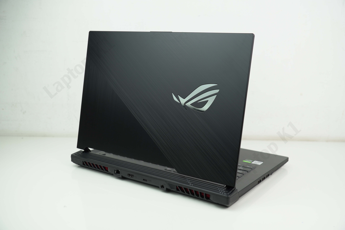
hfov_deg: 47.9
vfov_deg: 33.0
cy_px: 115
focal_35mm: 40
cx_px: 172
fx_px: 388
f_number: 3.5
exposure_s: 1/60
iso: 100
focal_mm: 27
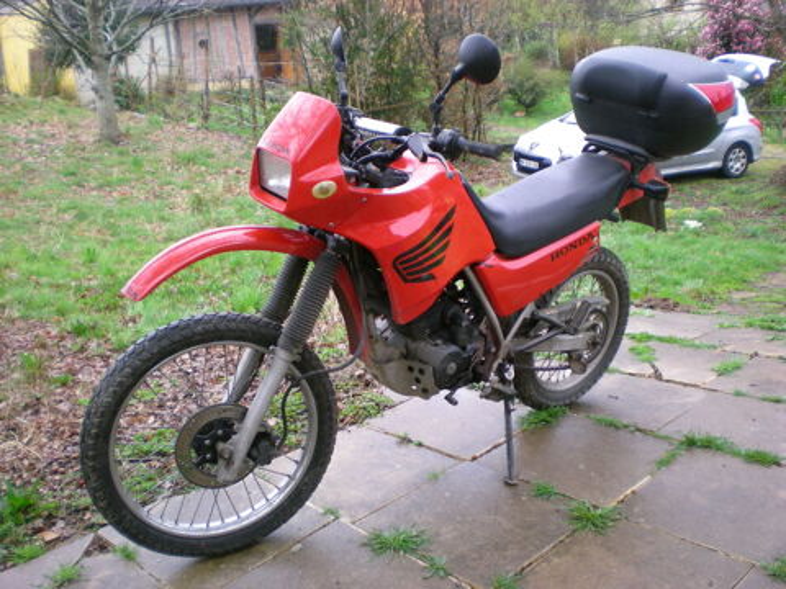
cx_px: 393
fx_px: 863
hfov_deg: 49.0
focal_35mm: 38
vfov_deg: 37.7
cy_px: 294
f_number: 3.1
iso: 90
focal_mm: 6.3
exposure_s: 1/58.6
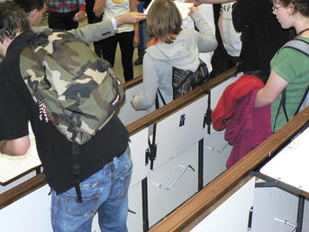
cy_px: 40
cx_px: 162
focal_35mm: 63
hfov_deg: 30.7
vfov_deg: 22.9
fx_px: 562
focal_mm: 6
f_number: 2.8
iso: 300
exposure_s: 1/60
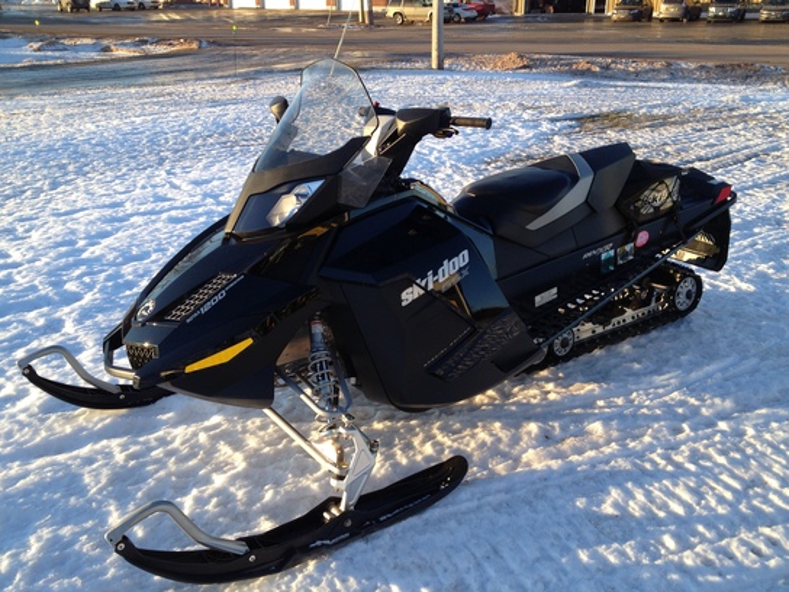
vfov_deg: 40.7
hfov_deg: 52.6
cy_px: 296
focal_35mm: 35
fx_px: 798
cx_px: 394
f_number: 2.4
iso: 50
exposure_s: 1/351
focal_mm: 4.28
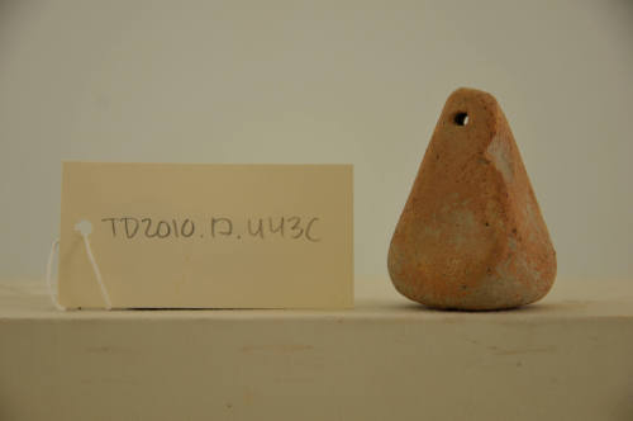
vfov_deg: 13.4
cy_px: 210
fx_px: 1791
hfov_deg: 20.0
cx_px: 316
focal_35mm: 102
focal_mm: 68
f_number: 5.6
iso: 200
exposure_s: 1/50
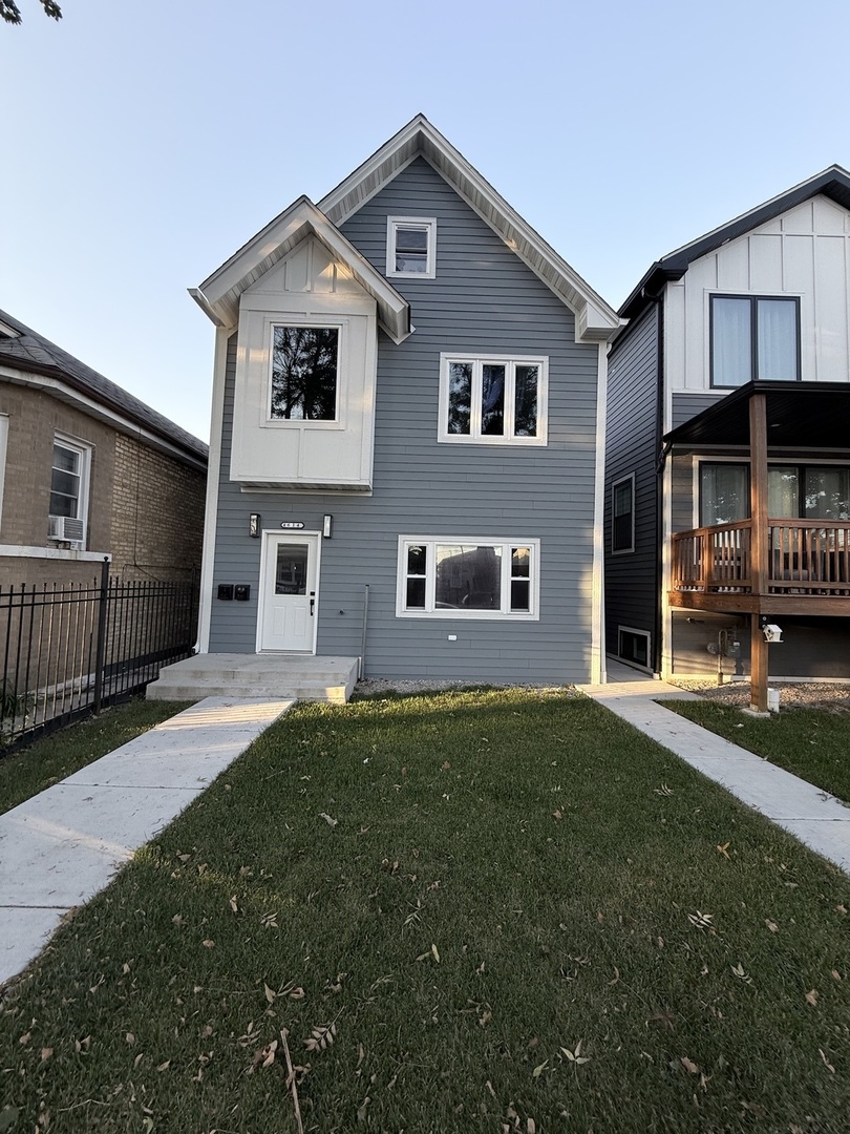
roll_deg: -1.4
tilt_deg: +3.6
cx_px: 425
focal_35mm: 14
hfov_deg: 85.7
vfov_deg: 102.1
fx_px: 458
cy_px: 567
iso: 50
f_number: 2.2
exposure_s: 1/161
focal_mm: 2.22
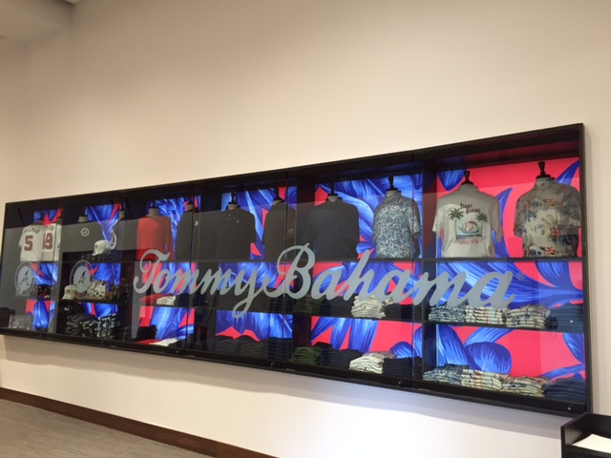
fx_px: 512
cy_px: 229
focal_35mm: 29
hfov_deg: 61.7
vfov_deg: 48.2
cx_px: 306
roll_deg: -0.6
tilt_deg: +6.1
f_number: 2.2
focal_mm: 4.15
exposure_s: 1/33
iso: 100
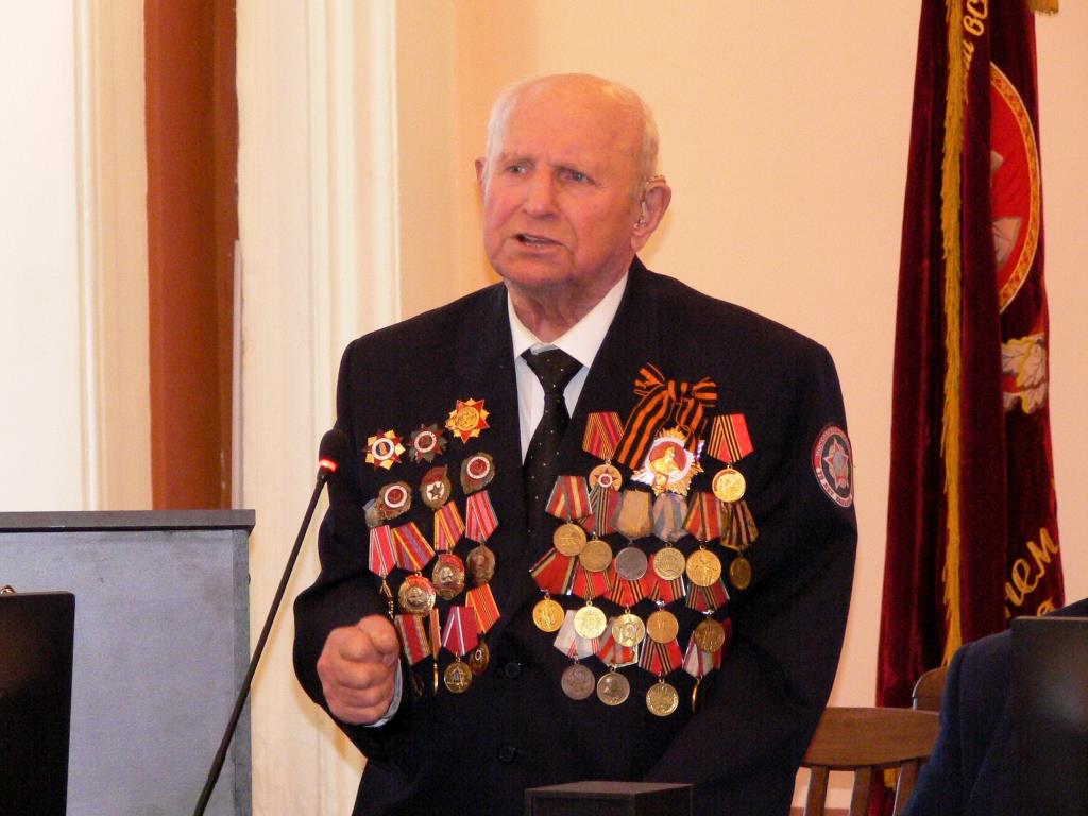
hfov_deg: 8.0
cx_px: 544
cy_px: 408
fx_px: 7763
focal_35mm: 247
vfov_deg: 6.0
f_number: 3.6
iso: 400
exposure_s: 1/30
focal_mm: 40.9
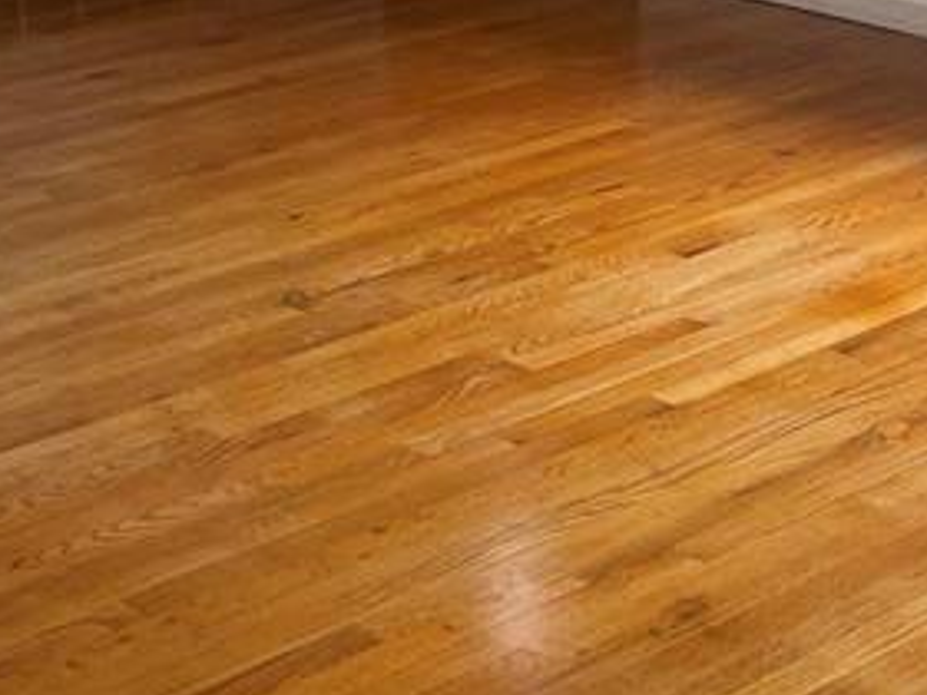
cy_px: -275
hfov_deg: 20.5
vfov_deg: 14.7
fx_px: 2544
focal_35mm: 95
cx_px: 702
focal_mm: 5.1
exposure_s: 1/120
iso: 80
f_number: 1.6
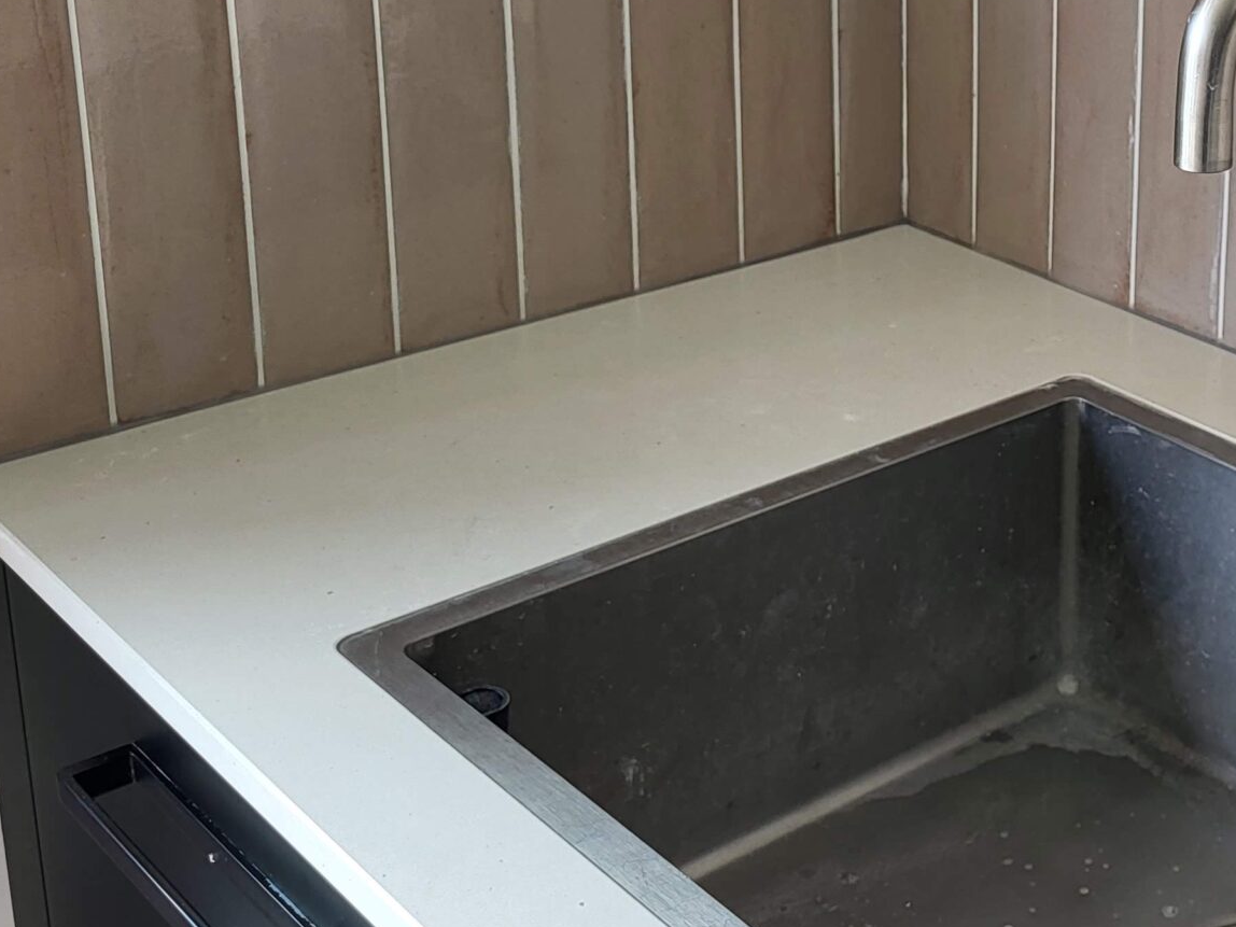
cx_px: 1262
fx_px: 2071
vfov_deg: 24.6
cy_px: 123
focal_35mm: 58
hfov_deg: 30.6
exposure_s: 1/100
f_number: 1.8
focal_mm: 5.4
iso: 50
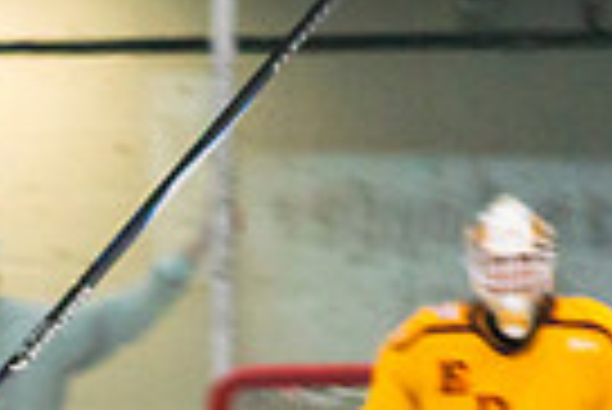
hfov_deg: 1.5
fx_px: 23995
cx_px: -270
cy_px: 1393
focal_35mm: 1410
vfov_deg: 1.0
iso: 800
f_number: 2.8
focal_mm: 200
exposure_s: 1/640
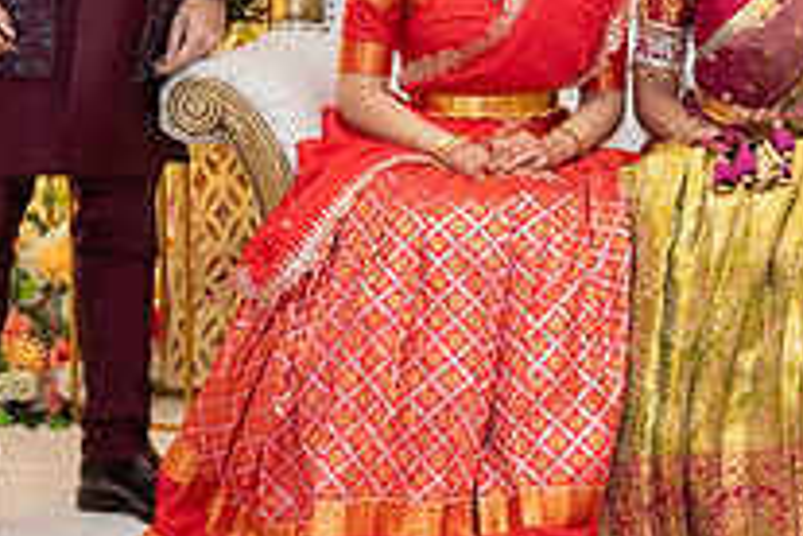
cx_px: 834
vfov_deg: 12.0
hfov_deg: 17.6
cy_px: 25
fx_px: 2520
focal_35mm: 113
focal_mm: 40
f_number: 3.5
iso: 1000
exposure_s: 1/160
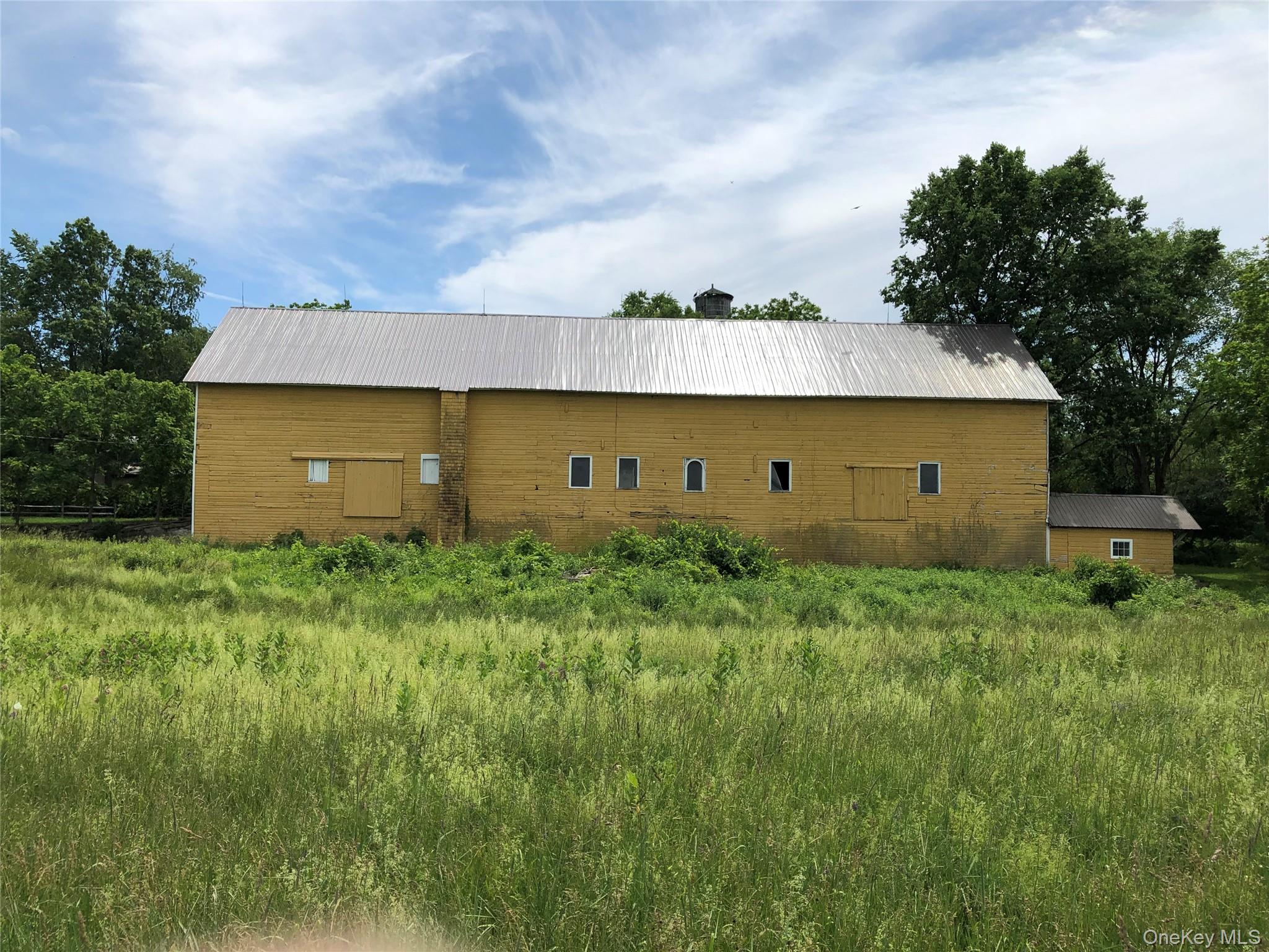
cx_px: 634
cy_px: 476
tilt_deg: +1.9
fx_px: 1026
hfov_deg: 63.4
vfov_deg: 49.7
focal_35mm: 28
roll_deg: -1.1
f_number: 1.8
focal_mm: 3.99
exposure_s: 1/3247
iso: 20
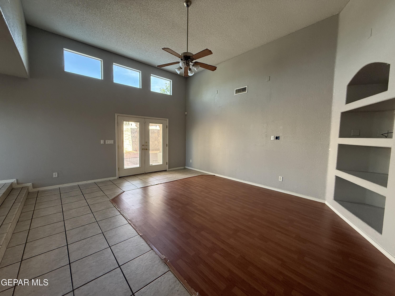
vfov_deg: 85.7
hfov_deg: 102.1
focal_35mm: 14
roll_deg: -0.8
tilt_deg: -4.0
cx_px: 198
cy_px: 148
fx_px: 160
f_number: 2.2
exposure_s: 1/99
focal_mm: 2.22
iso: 250
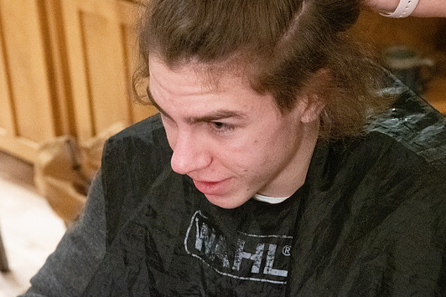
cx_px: 233
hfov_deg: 22.6
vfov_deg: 15.2
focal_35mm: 90
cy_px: 149
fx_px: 1115
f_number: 6.3
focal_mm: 55
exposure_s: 1/100
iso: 32000
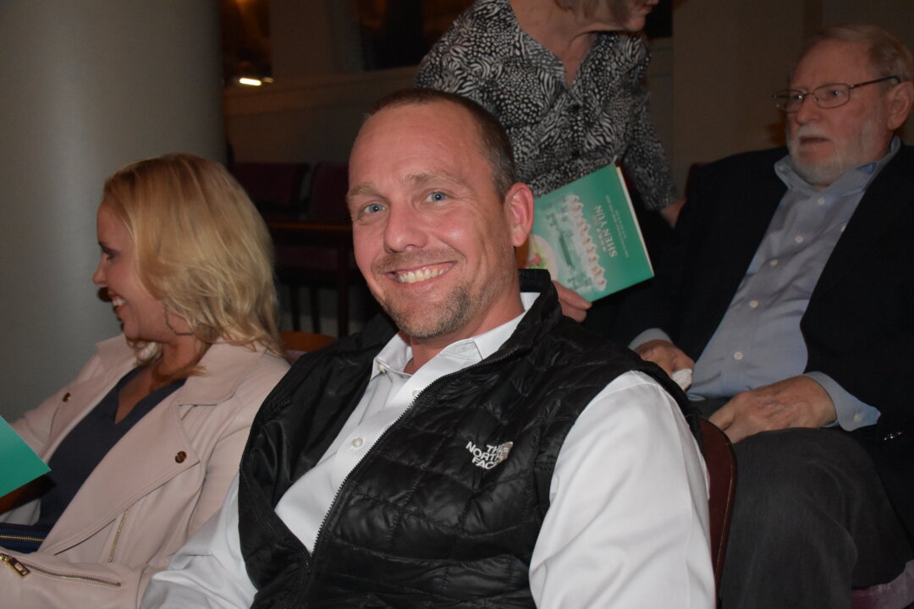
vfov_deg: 38.4
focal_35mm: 34
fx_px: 876
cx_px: 457
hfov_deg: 55.1
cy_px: 304
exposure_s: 1/60
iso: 4000
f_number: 3.8
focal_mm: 23
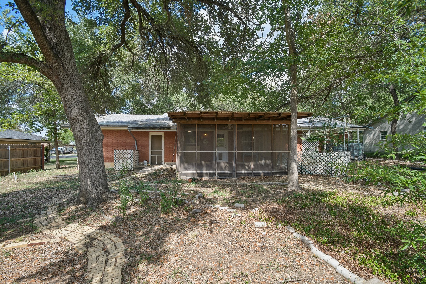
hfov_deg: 100.4
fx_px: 177
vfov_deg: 77.3
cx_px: 213
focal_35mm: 15
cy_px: 142
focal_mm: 10
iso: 400
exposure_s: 1/250
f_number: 8
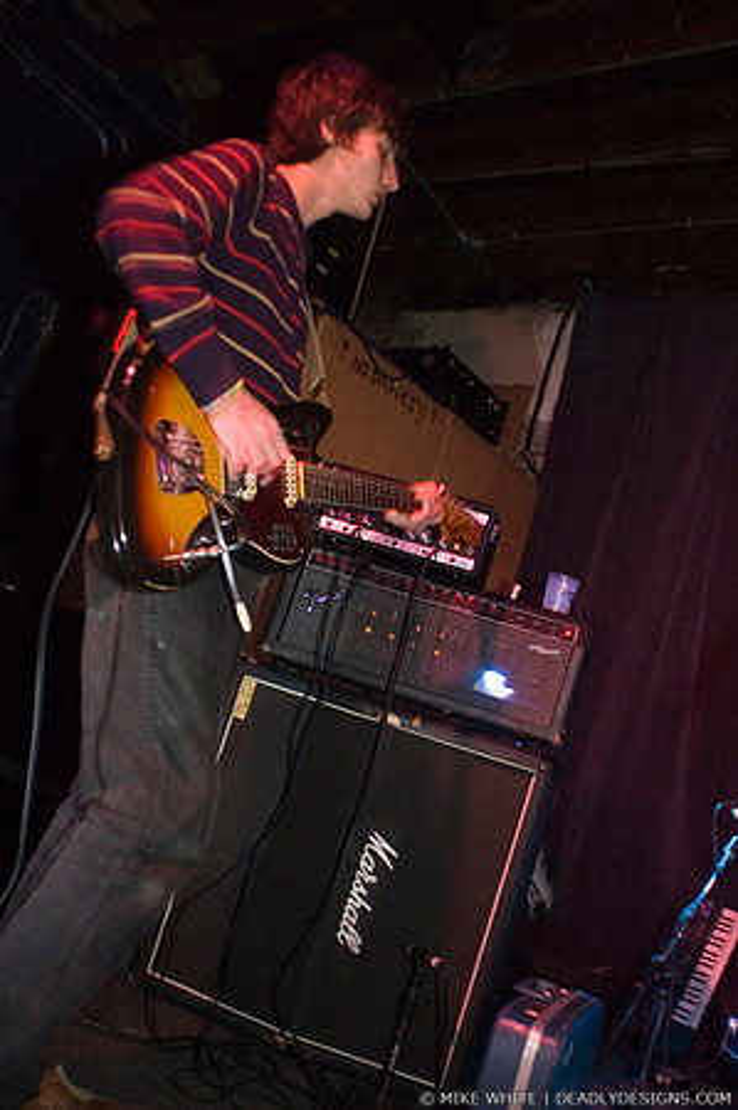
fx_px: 925
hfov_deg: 43.5
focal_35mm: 30
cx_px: 369
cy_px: 555
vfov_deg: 62.0
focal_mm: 20
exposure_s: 1/15
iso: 800
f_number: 2.8
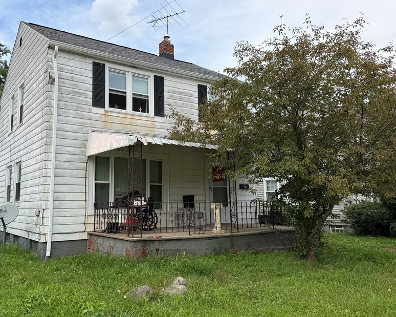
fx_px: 363
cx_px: 147
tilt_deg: +9.4
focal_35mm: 31
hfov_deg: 56.5
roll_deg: +0.7
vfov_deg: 47.1
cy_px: 151
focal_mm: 6.76
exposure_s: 1/2370
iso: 80
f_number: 1.78
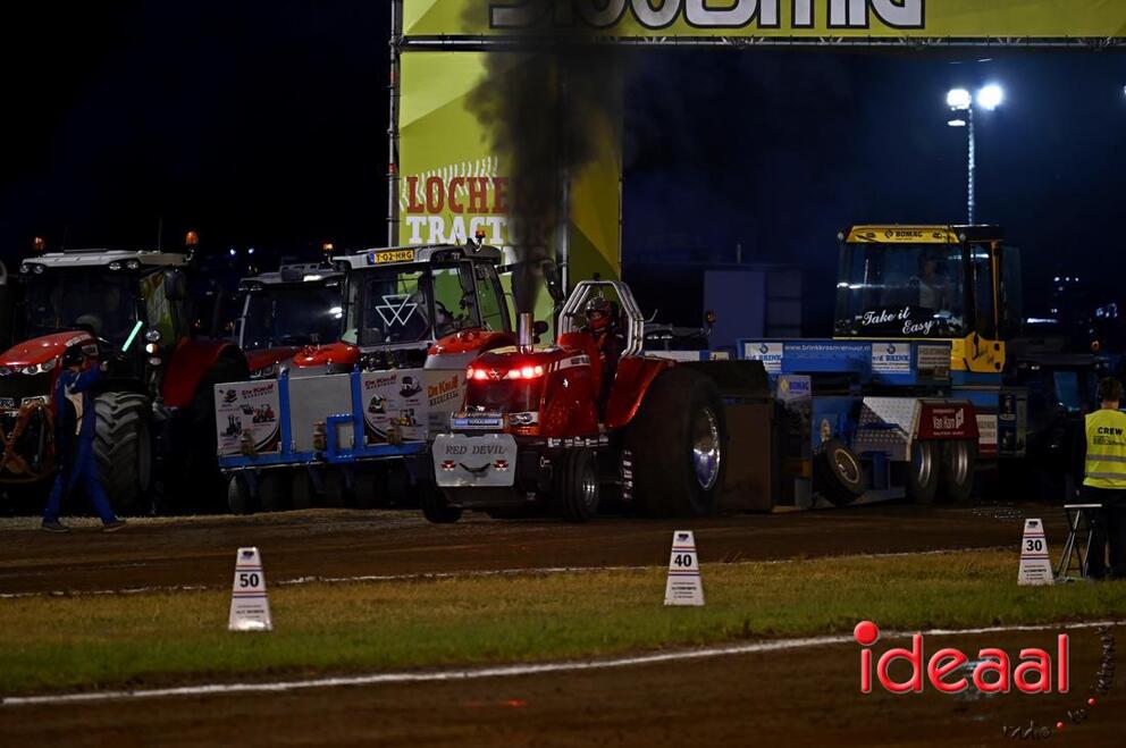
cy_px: 374
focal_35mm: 400
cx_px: 563
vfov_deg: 3.4
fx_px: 12497
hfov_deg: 5.2
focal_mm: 400
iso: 1250
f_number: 5.6
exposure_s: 1/80
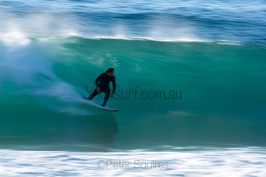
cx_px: 133
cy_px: 88
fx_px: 5543
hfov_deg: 2.7
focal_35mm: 750
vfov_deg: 1.8
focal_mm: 500
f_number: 20
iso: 100
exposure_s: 1/25
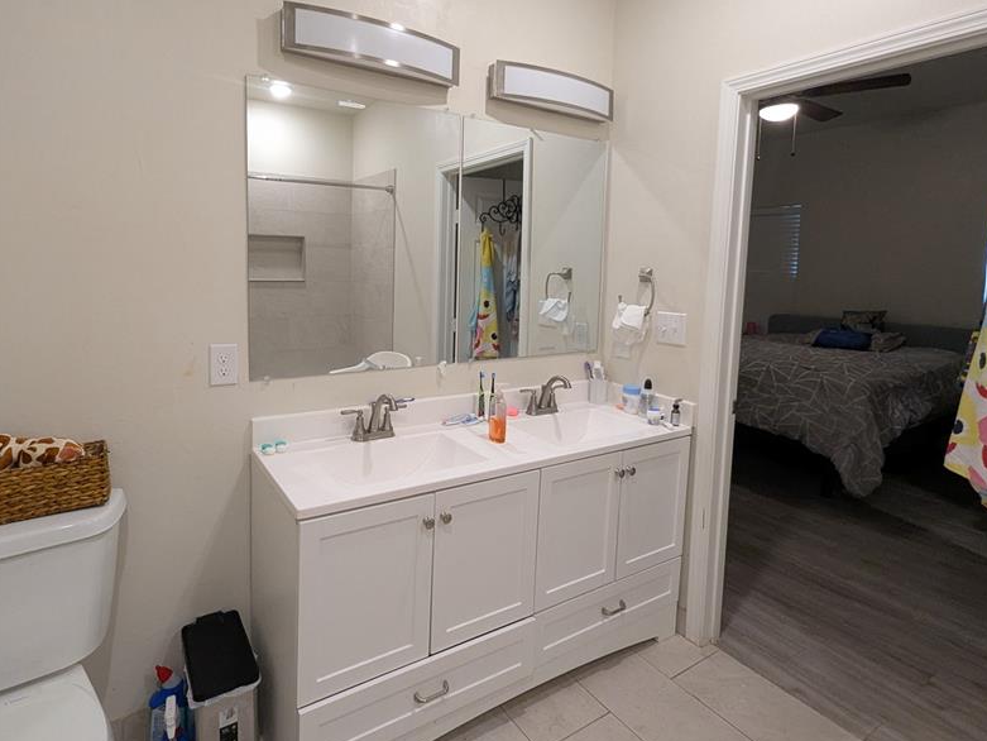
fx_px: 485
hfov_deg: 90.2
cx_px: 413
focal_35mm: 17
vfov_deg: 74.1
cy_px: 302
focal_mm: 1.95
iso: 394
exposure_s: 1/120
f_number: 2.2
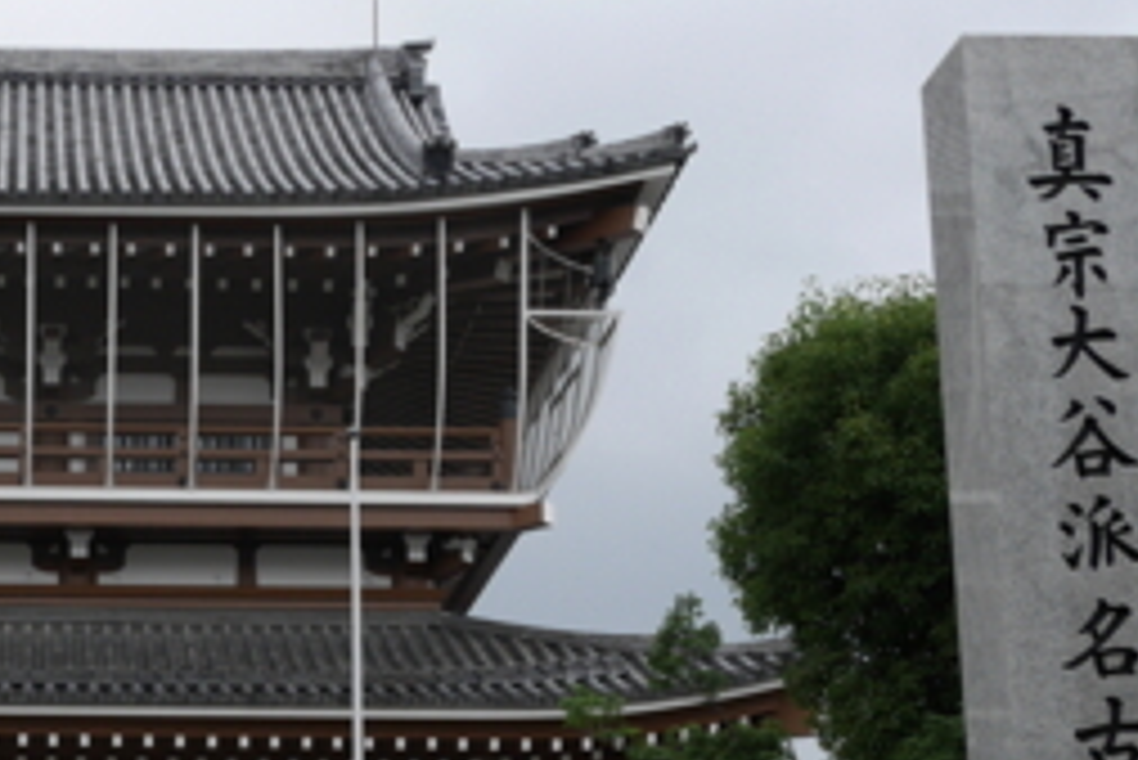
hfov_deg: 23.4
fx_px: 2657
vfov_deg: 16.1
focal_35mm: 84
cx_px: 54
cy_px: 699
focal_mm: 17
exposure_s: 1/200
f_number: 6.3
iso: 200
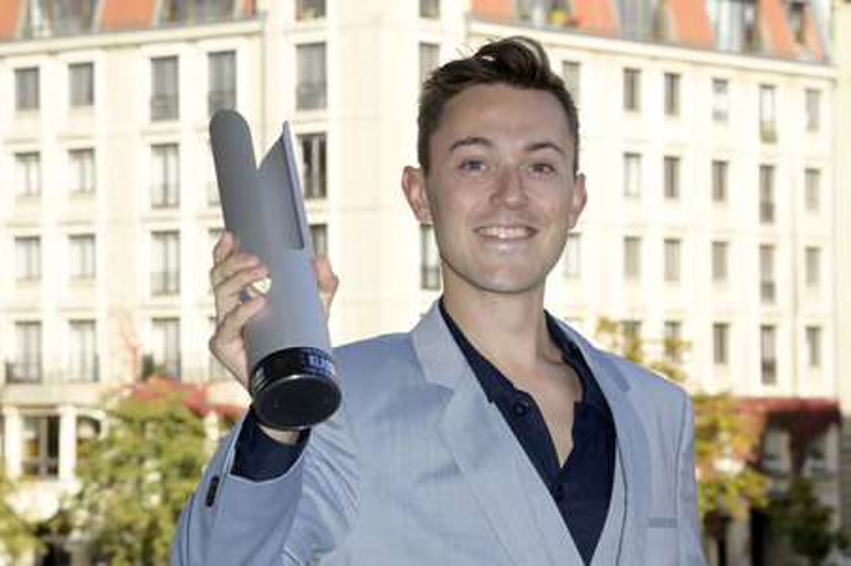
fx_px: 2362
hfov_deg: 20.4
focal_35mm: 100
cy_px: 283
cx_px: 426
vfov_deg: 13.7
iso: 320
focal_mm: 100
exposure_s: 1/250
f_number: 10
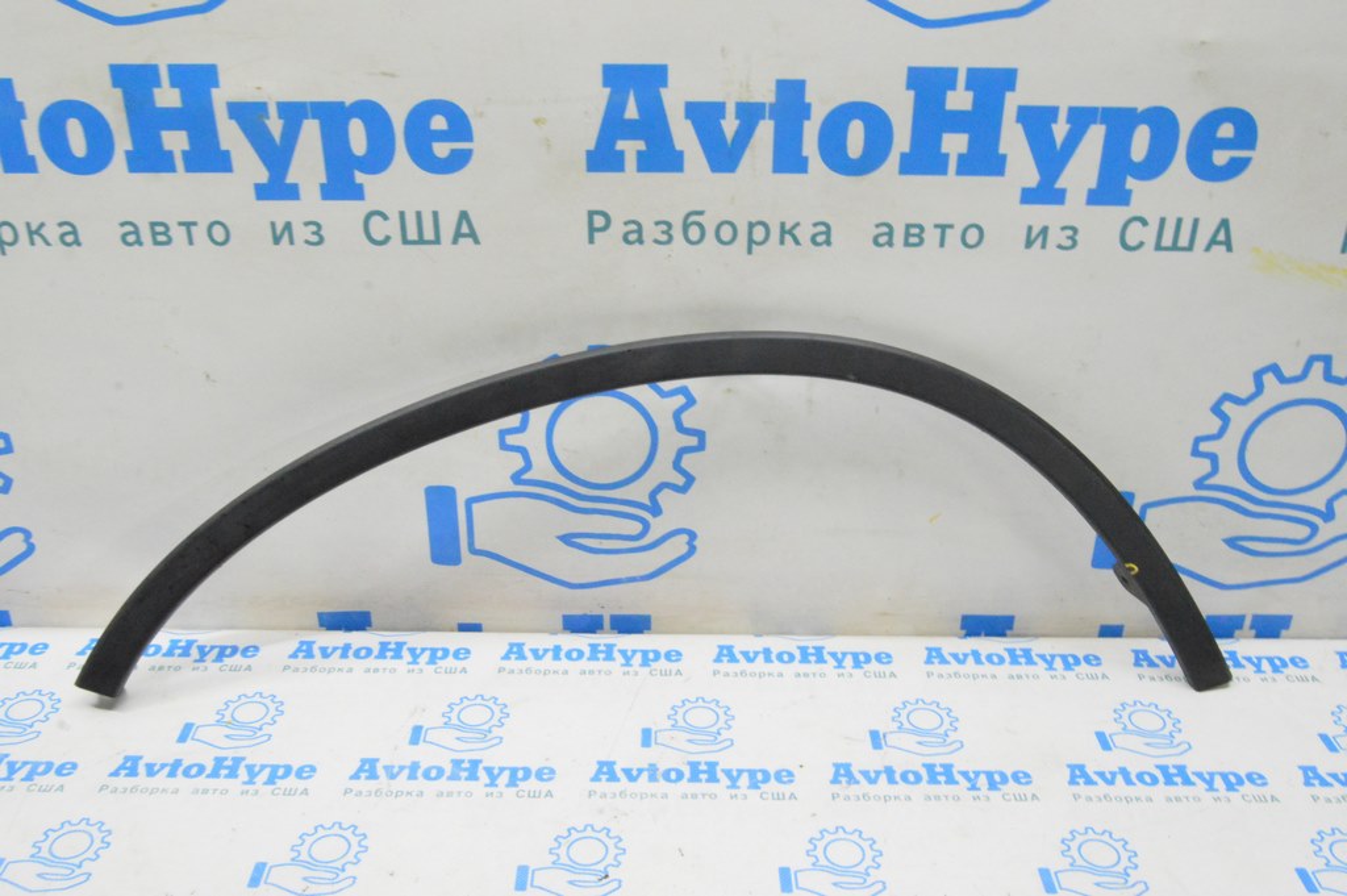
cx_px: 674
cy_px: 448
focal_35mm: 34
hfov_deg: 55.1
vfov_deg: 38.3
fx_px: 1290
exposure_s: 1/15
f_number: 20
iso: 6400
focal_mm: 23
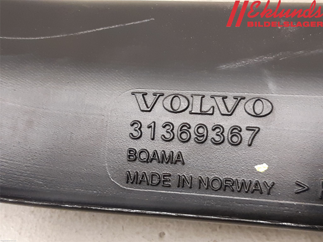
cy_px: 121
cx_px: 162
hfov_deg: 67.3
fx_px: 243
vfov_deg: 53.1
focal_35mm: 26
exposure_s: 1/25
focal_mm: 3.93
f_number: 1.7
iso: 250
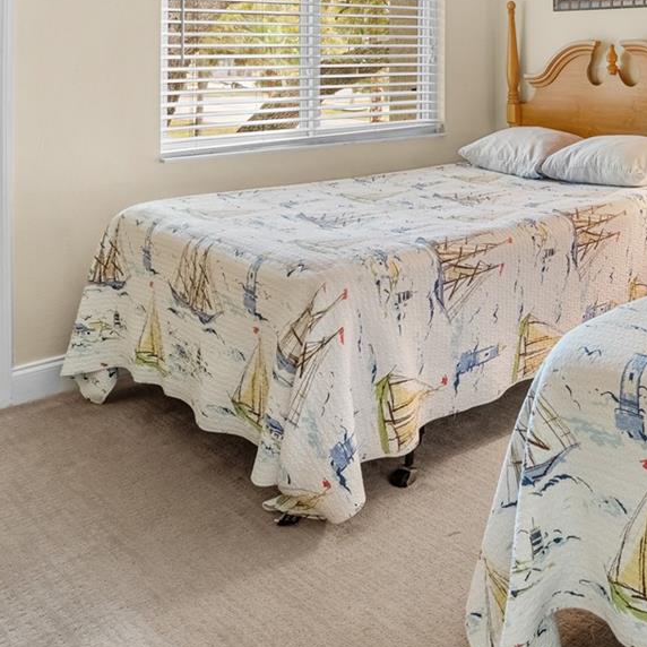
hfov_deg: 37.9
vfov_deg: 40.2
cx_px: 679
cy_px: 52
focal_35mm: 38
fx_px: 804
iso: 400
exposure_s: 1/125
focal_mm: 16
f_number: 8
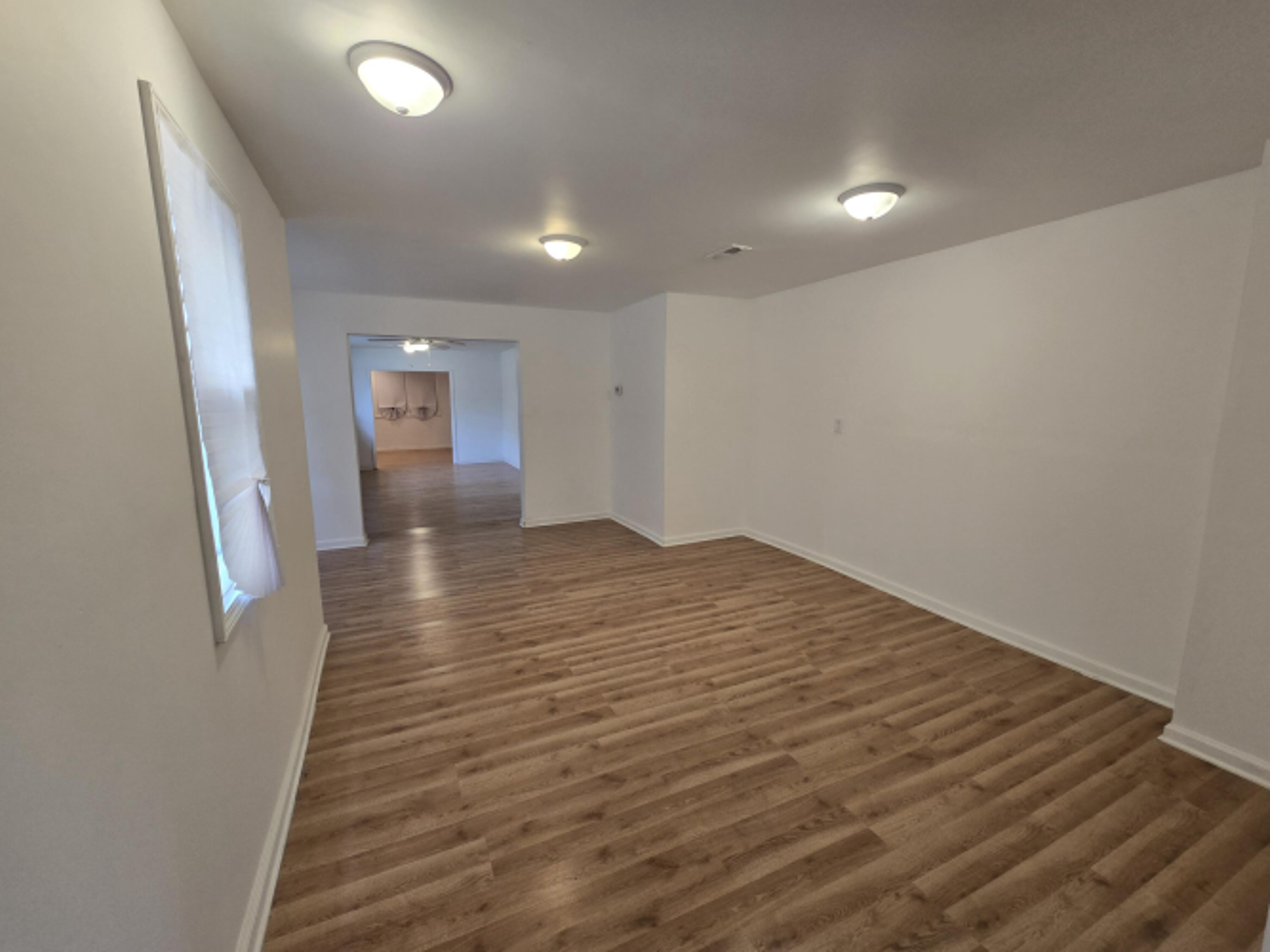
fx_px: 477
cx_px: 635
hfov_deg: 106.2
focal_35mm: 13
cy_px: 476
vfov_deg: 89.9
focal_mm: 2.2
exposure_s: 1/60
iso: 125
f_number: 2.2
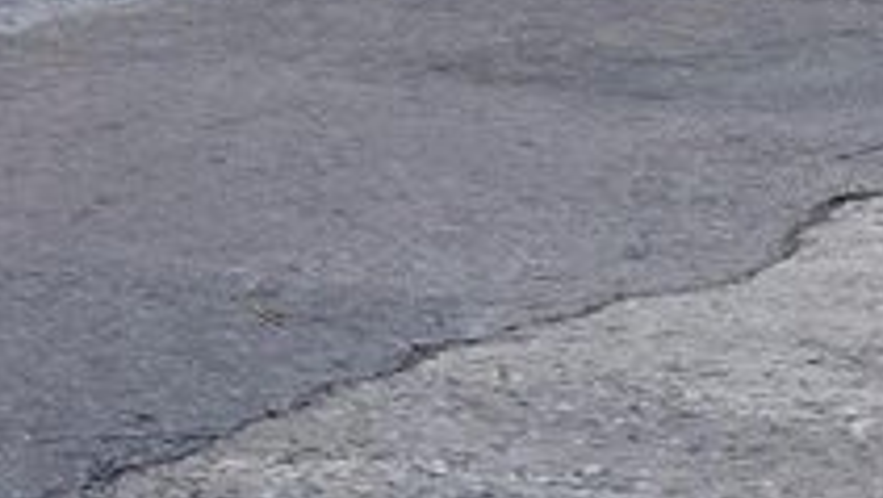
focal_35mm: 204
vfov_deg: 5.3
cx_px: -1571
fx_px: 4779
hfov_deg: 9.0
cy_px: -1402
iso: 100
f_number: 1.8
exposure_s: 1/1400
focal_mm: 4.75
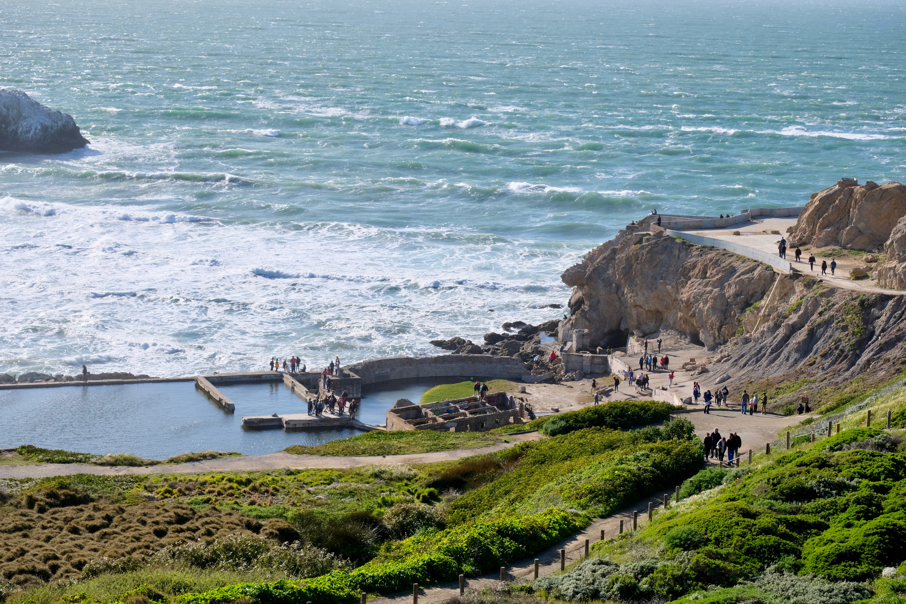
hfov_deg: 27.0
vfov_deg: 18.2
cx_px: 453
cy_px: 302
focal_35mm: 75
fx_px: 1887
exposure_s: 1/500
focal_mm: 50
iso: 400
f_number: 8
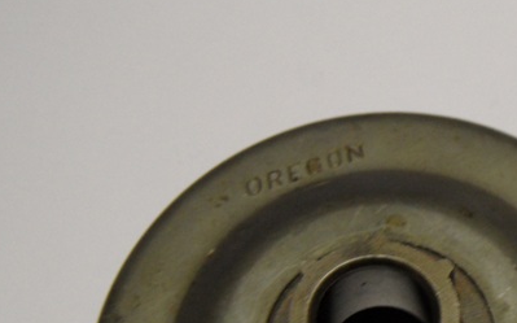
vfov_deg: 14.9
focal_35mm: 85
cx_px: 483
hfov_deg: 23.6
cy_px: 371
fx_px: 1197
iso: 200
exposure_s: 1/20
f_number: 3.6
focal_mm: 6.5
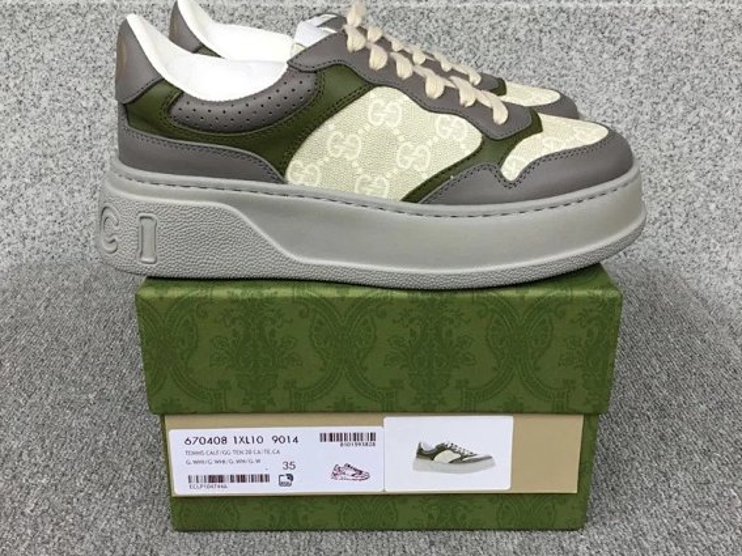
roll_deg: +0.3
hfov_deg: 52.6
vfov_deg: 40.6
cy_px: 243
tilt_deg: -21.4
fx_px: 750
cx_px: 377
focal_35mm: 35
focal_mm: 3.3
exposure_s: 1/163
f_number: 2.4
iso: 25
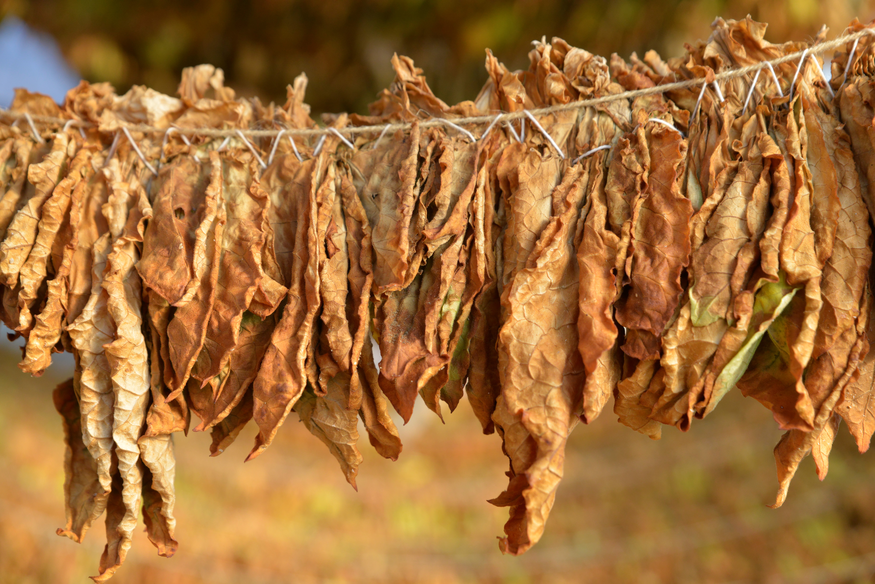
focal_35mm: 70
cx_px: 438
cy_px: 292
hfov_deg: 28.8
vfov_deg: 19.5
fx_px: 1702
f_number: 5
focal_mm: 70
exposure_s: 1/1000
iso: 800
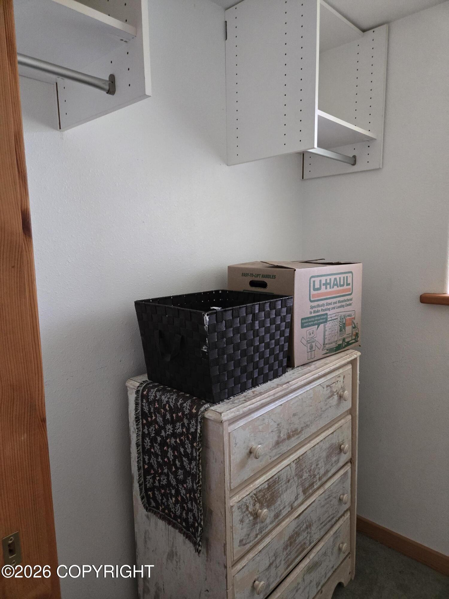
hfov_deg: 58.9
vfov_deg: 73.9
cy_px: 300
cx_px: 224
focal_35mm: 23
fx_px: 398
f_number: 1.8
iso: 640
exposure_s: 1/60
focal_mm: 5.4
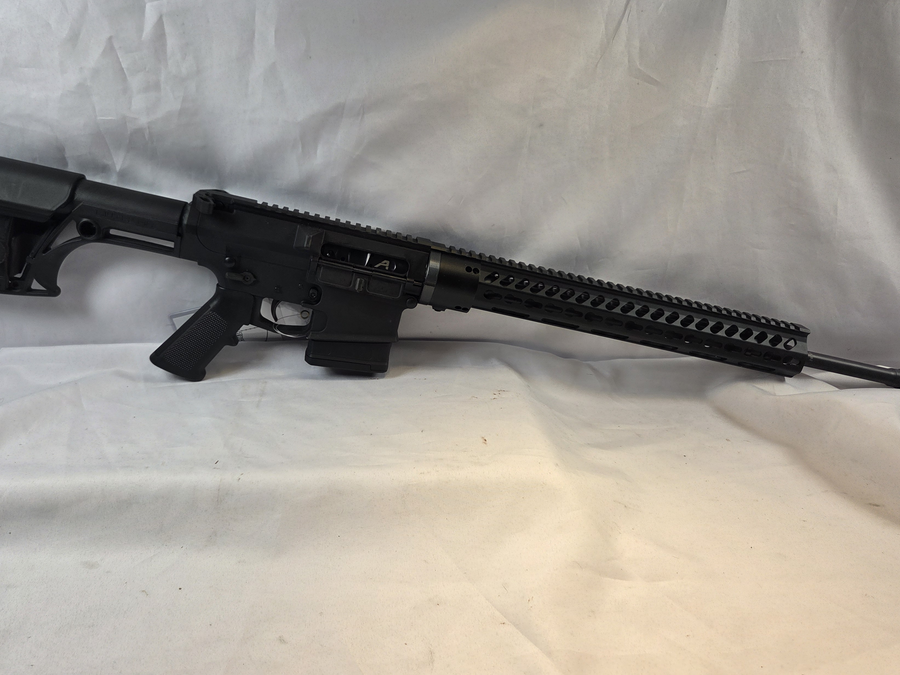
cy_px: 295
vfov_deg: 49.6
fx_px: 728
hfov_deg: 63.2
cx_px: 390
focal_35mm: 28
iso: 25
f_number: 1.8
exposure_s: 1/170
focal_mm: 5.4
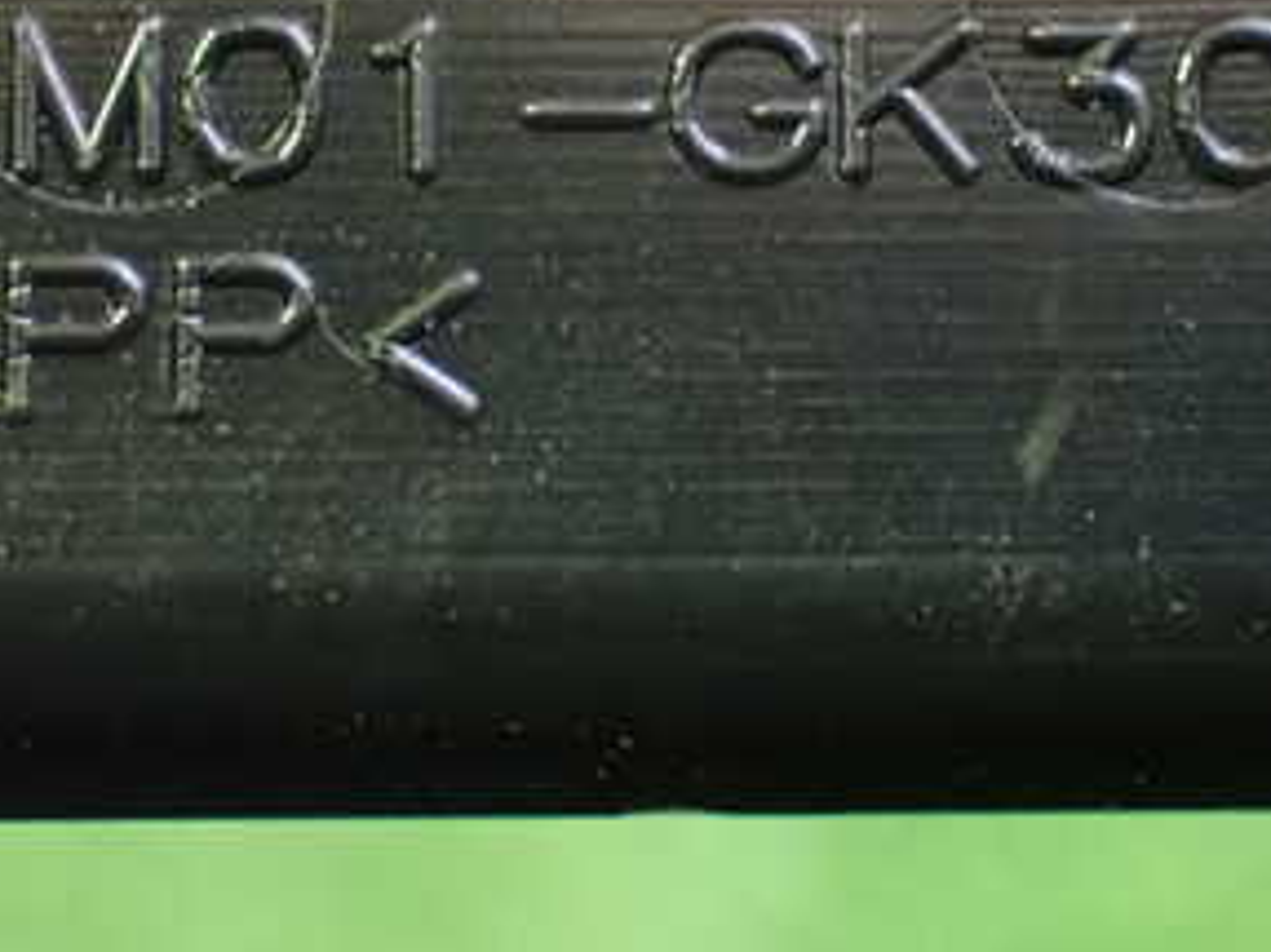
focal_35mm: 113
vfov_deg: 13.0
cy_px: 221
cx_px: 686
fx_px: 4147
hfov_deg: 17.4
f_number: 3.3
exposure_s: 1/25
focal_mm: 9.65
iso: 1600
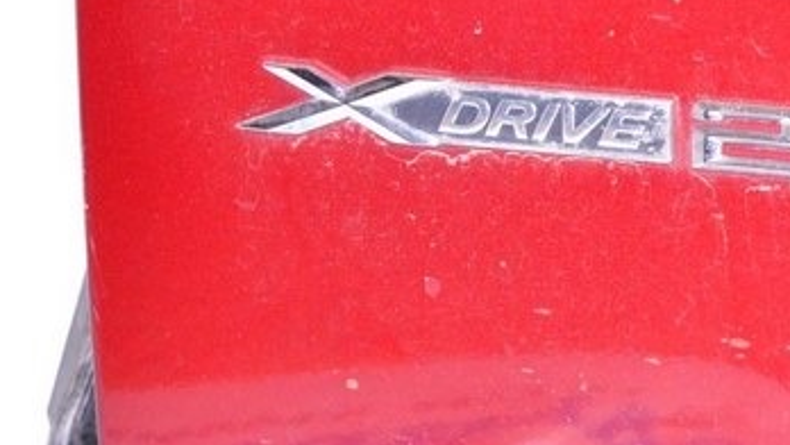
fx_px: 4652
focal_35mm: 222
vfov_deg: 5.5
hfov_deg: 9.6
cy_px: 167
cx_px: 831
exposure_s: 1/200
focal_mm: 48
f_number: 8
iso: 1600
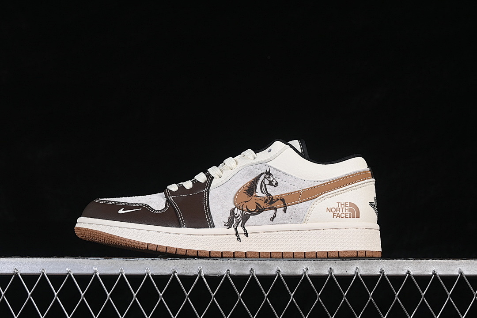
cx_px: 238
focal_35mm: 72
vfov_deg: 18.9
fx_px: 954
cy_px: 159
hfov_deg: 28.1
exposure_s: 1/80
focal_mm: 48
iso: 160
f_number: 8
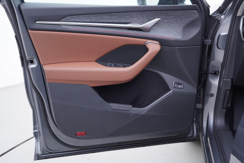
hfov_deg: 51.9
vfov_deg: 35.9
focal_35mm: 37
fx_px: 251
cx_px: 123
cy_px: 81
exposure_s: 1/40
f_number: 2.8
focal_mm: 24
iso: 125
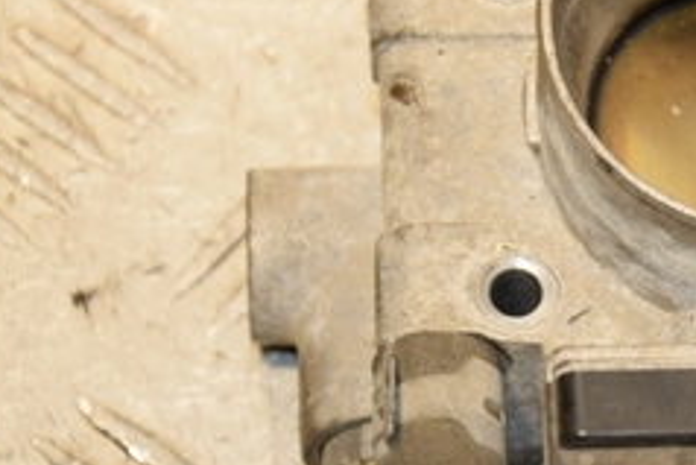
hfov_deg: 7.3
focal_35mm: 282
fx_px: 5455
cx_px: 801
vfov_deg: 4.9
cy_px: 328
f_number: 6.3
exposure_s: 1/200
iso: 800
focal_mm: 70
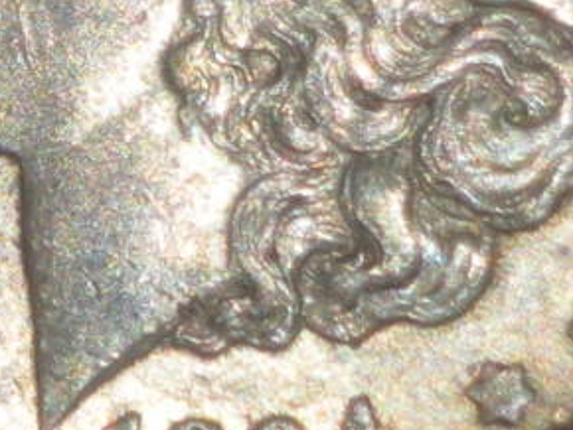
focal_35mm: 372
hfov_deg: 5.3
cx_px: 472
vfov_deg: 4.0
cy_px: 65
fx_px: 6163
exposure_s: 1/125
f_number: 5.6
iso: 64
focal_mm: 31.5
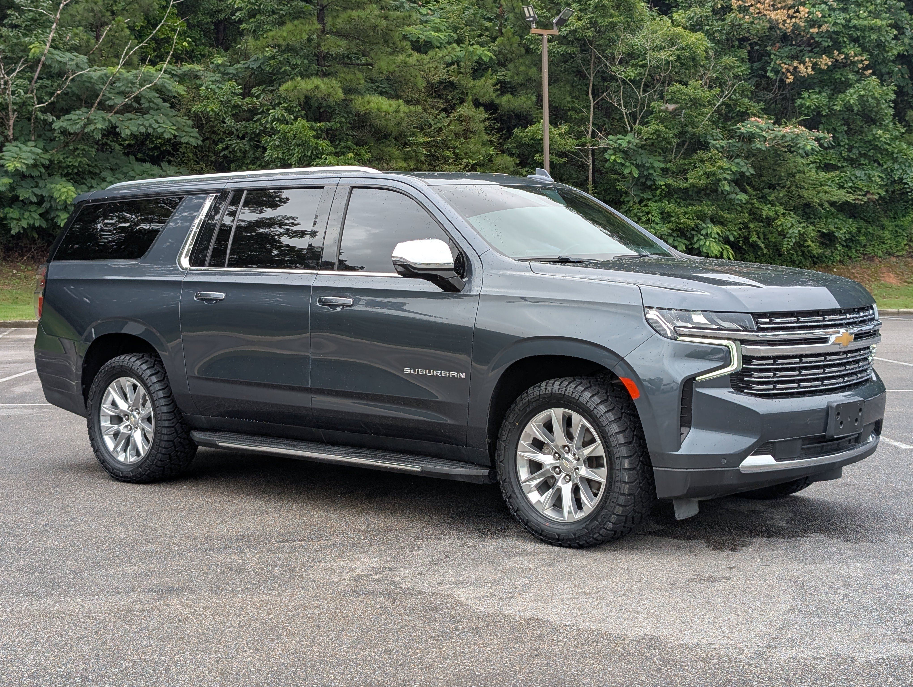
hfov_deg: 38.9
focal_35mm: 49
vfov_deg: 29.7
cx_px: 456
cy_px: 344
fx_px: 1294
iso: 19
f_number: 1.68
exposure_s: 1/261
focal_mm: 6.9
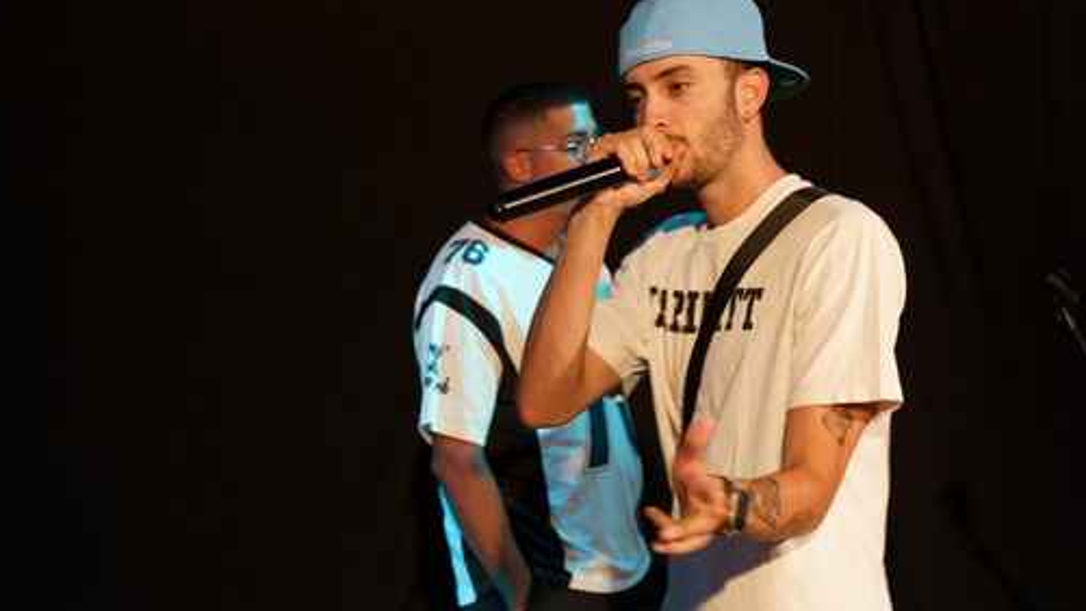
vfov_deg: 13.7
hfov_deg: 24.2
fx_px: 2534
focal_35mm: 88
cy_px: 175
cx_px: 637
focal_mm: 65.8
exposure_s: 1/80
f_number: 5
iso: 1000
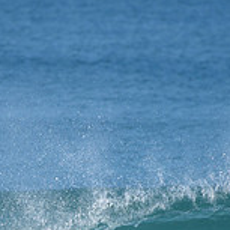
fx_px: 12110
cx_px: 60
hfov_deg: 1.1
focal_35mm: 1611
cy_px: 252
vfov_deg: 1.1
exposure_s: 1/2000
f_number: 5.6
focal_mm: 500
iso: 250
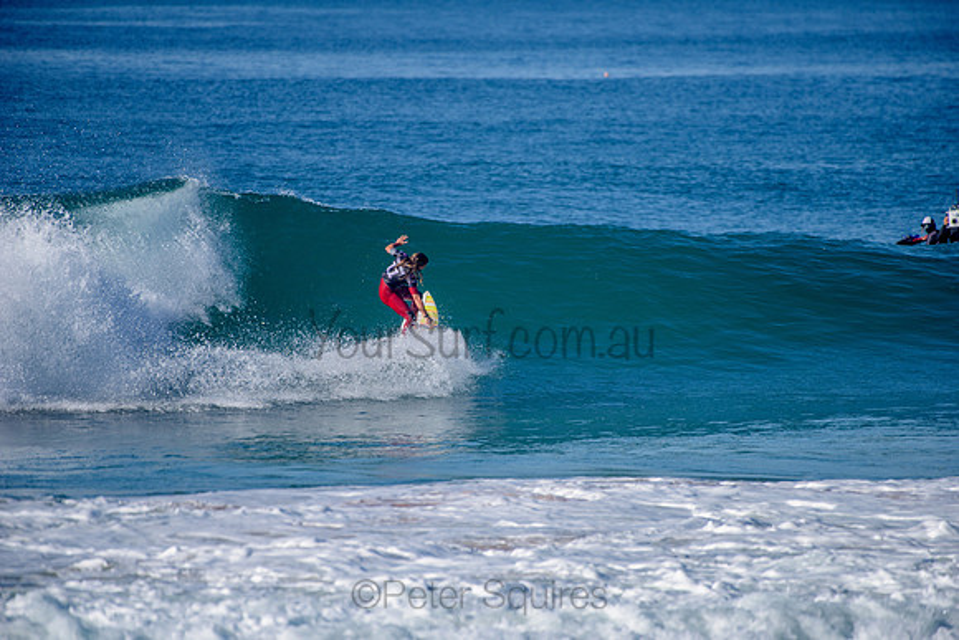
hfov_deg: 4.1
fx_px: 13322
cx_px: 480
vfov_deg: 2.8
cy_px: 320
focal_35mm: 500
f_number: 5.6
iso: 125
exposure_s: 1/1600
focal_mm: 500
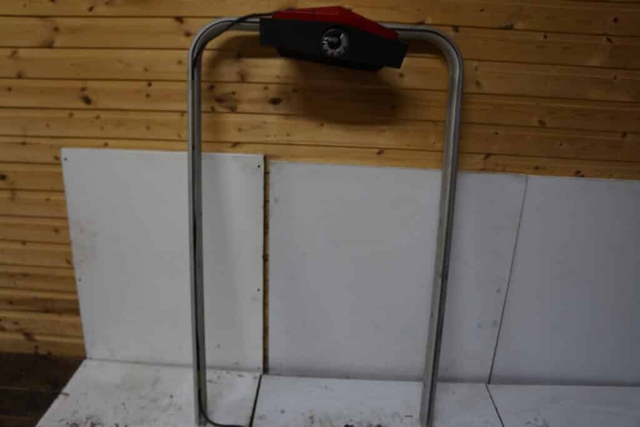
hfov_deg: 67.4
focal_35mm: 27
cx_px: 320
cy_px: 214
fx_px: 480
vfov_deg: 47.9
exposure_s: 1/60
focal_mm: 18
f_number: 3.5
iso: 500
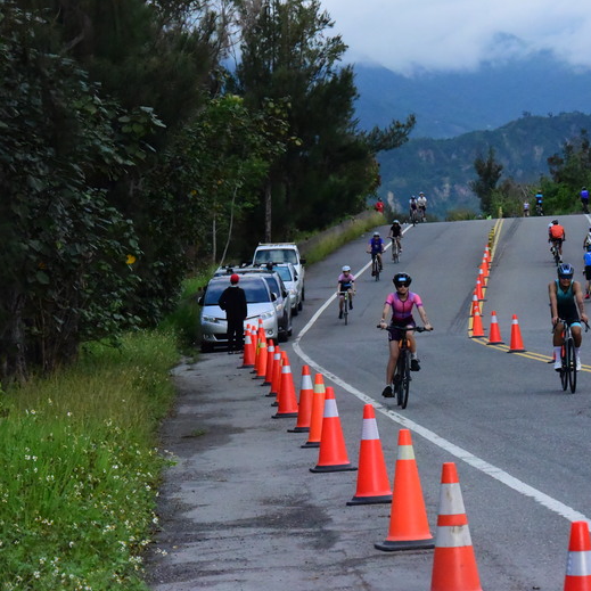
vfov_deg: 9.8
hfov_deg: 9.8
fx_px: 3458
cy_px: 296
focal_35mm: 179
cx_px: 407
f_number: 14
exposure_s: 1/4000
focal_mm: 140
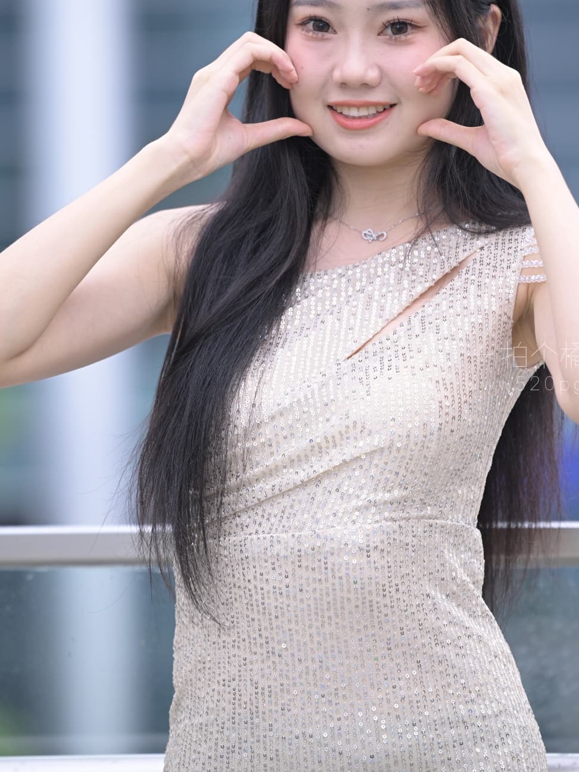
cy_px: 338
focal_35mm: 267
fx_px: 5955
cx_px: 334
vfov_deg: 7.4
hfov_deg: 5.6
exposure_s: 1/320
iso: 500
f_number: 3.5
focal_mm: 200
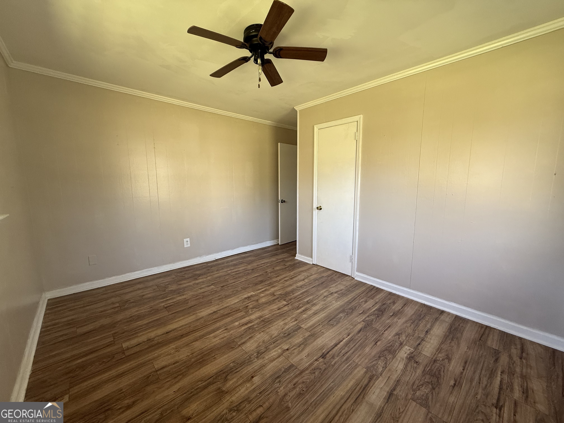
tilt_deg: -7.5
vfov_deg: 85.7
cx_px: 282
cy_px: 212
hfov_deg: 102.1
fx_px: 228
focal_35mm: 14
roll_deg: -0.1
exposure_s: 1/99
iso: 160
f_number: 2.2
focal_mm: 2.22
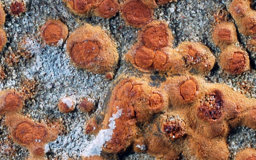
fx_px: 1695
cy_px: 43
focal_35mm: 243
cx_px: -64
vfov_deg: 5.4
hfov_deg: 8.5
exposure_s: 1/3
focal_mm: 50
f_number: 22
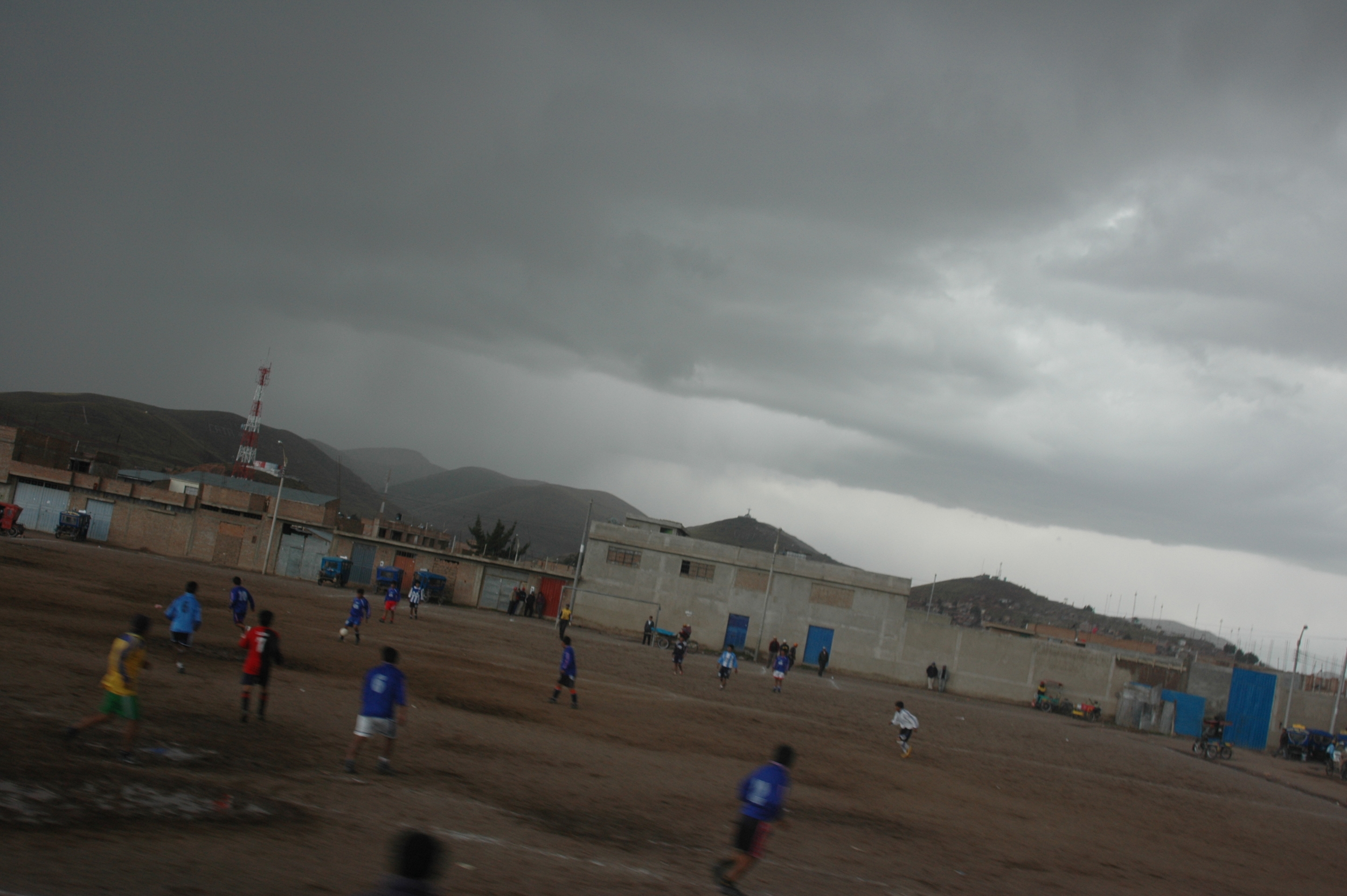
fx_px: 1570
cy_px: 448
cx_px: 674
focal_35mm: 42
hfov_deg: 46.4
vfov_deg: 31.8
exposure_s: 1/125
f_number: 5.6
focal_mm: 28
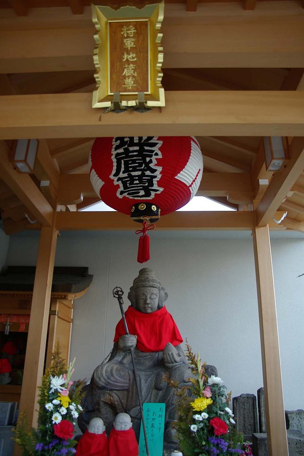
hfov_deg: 47.9
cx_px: 152
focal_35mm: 27
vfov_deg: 67.4
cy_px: 228
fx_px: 342
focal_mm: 18
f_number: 4.5
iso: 200
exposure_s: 1/60
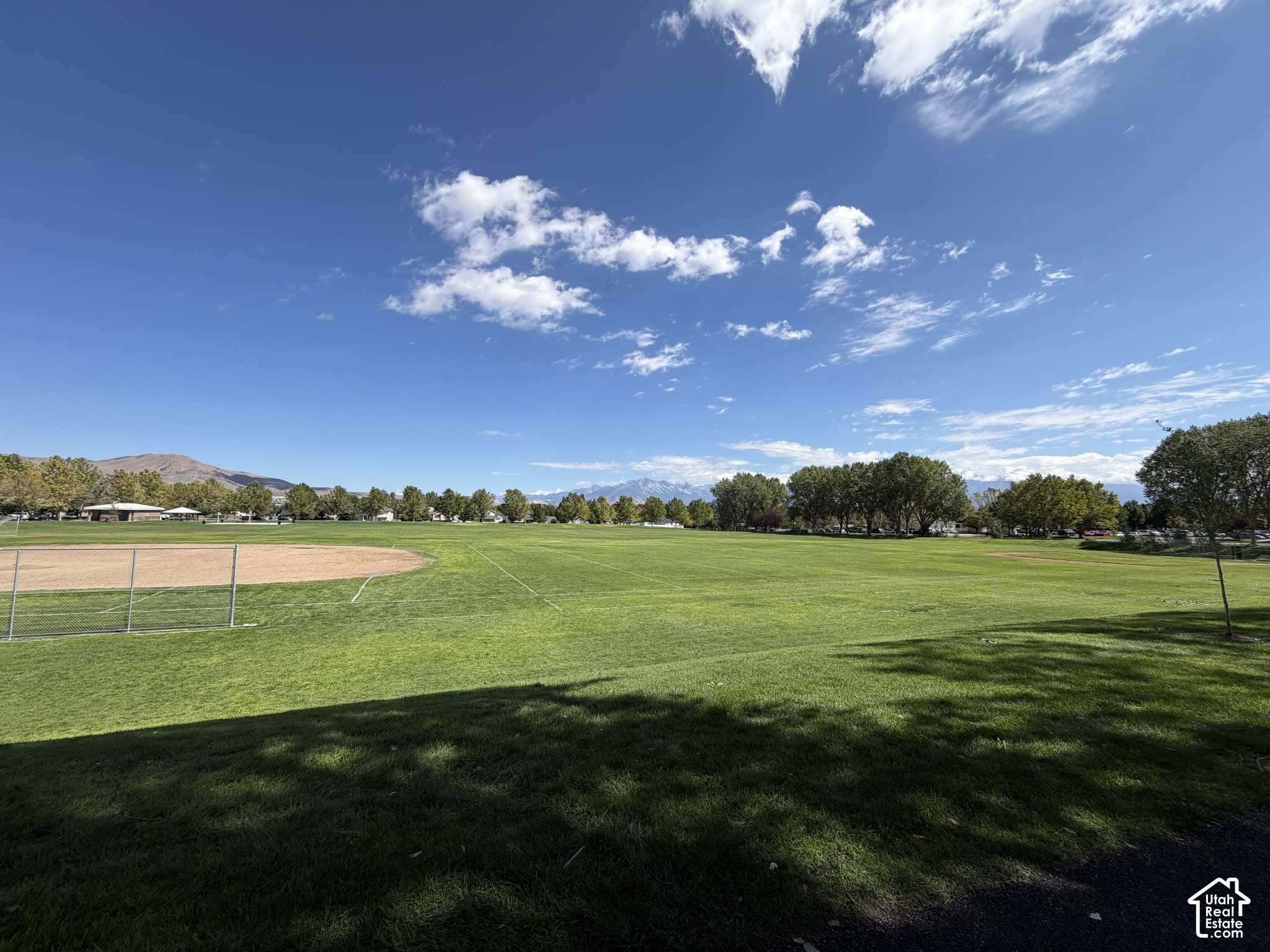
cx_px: 635
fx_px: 514
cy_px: 476
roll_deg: -0.1
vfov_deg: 85.7
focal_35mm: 14
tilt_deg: +4.2
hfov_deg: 102.1
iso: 20
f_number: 2.2
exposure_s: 1/942
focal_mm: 2.22
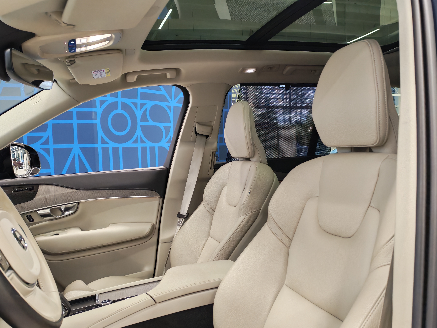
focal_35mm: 32
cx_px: 218
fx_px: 404
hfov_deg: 56.8
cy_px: 164
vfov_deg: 44.2
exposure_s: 1/100
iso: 2487
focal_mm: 6.12
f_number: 1.9
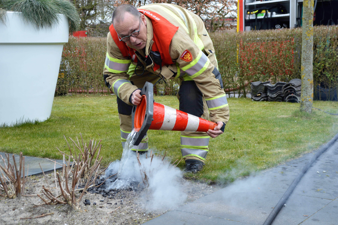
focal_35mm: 57
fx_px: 535
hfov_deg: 35.1
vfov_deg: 23.7
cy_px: 112
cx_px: 169
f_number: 5.6
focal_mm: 38
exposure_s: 1/125
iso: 400
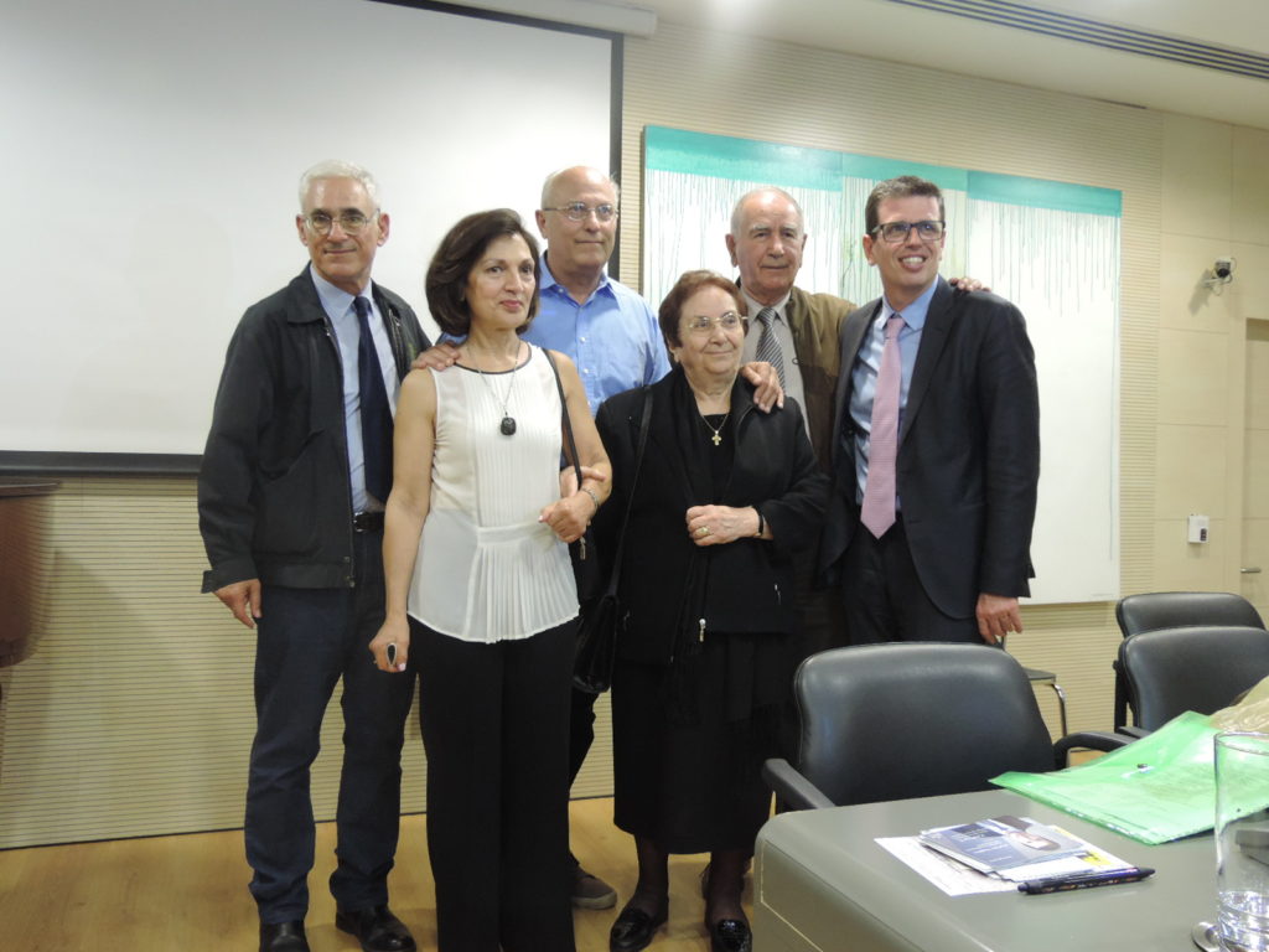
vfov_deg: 46.8
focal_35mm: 30
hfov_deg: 60.0
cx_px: 634
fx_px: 1100
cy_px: 476
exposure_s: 1/15
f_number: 3.1
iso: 400
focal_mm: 5.3
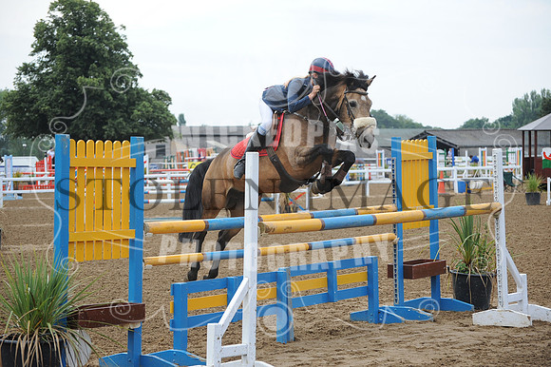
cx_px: 276
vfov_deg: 13.9
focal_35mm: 98
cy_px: 184
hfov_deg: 20.8
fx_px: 1499
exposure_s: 1/1600
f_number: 5.6
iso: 1000
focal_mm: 98
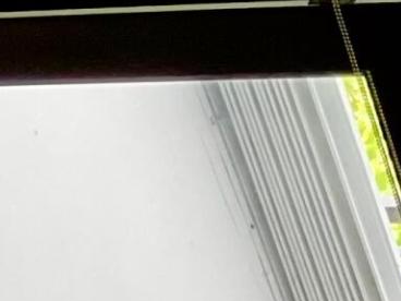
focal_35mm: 227
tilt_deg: -43.5
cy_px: 794
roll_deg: +10.6
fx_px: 2630
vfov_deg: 6.2
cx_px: 933
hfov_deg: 8.1
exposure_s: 1/120
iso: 40
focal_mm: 3
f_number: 1.8
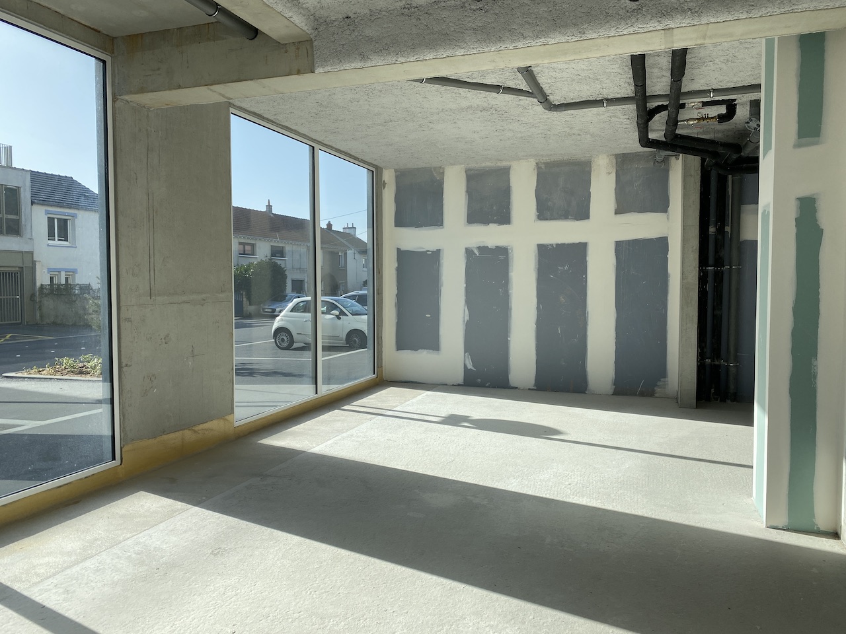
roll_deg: -0.5
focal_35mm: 26
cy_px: 317
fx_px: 635
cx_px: 423
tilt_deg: -4.4
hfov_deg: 67.3
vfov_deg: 53.1
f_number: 1.8
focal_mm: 4.25
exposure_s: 1/1653
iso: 32
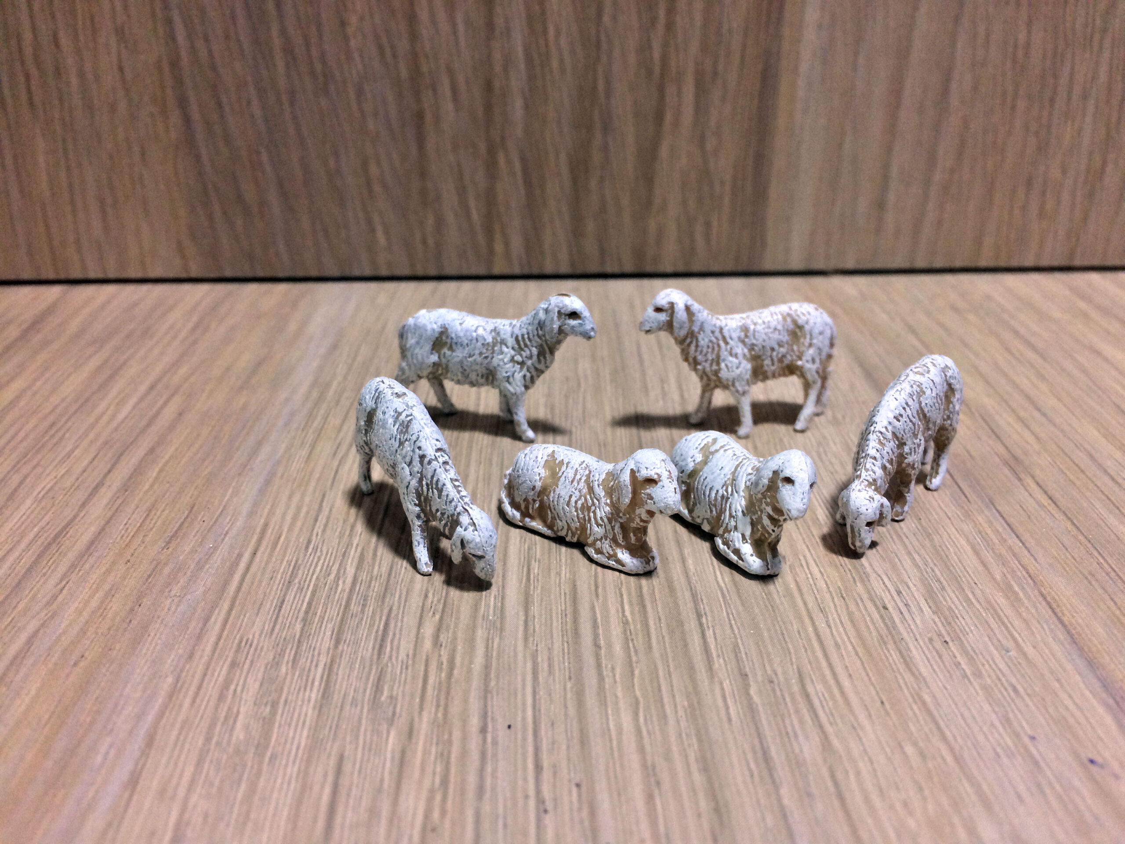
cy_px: 422
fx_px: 942
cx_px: 562
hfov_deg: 61.7
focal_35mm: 29
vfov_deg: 48.2
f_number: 2.2
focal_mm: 4.15
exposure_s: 1/33
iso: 200
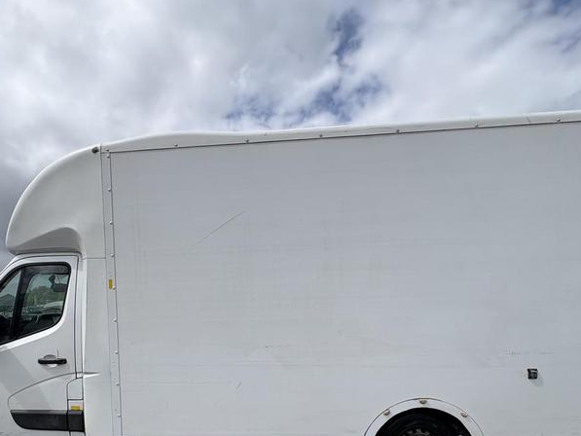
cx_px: 258
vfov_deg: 60.3
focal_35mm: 21
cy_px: 323
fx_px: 353
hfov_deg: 78.7
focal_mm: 2.22
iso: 50
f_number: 2.2
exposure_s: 1/3717
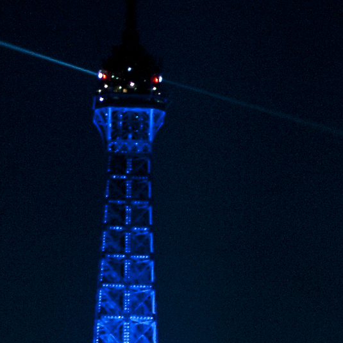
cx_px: 405
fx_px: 3789
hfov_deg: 5.2
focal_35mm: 338
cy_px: 743
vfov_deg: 5.1
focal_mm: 50
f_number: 2.2
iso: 1600
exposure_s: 1/125
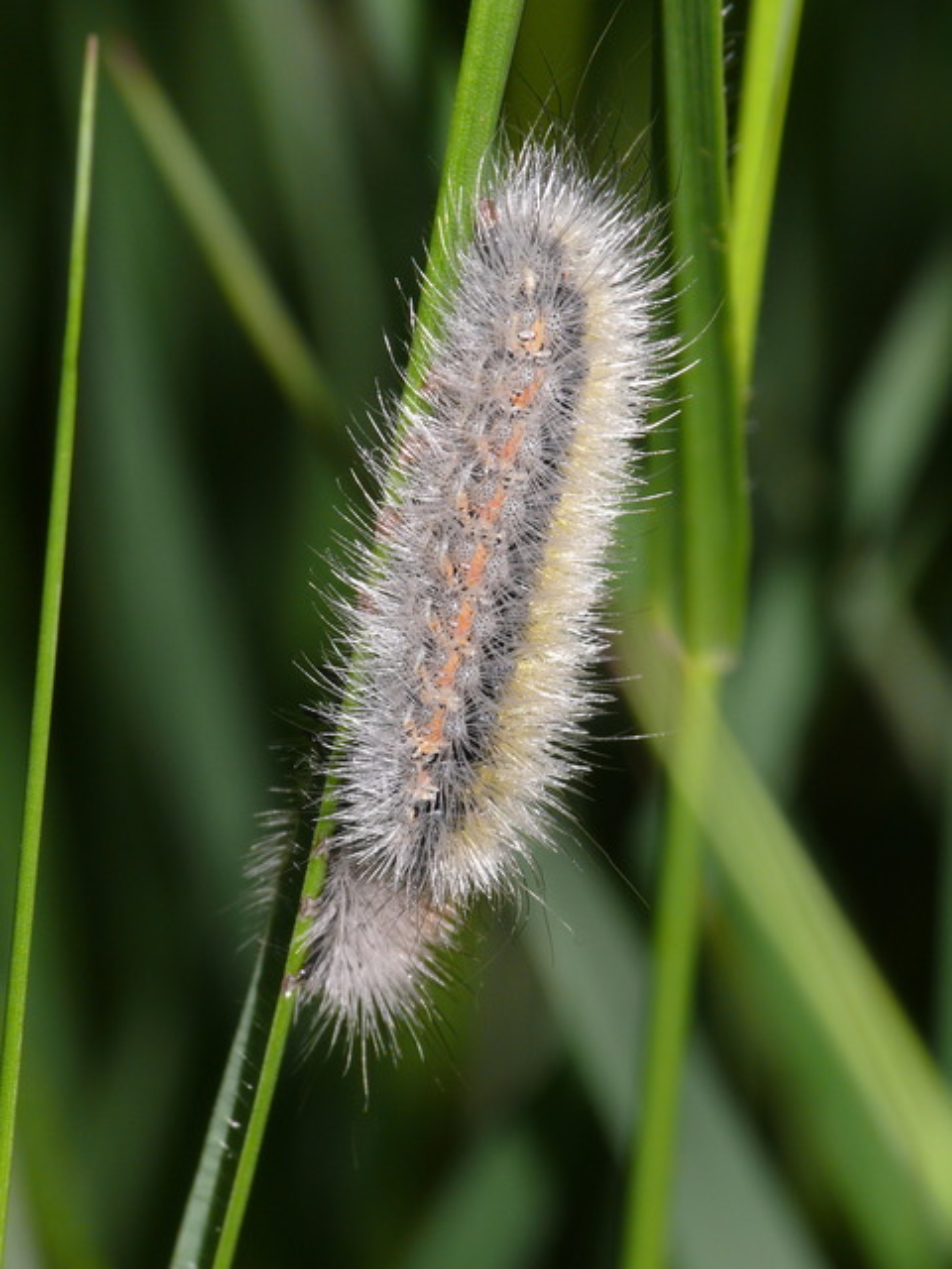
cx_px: 476
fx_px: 7590
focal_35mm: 207
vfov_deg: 9.6
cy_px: 634
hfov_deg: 7.2
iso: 100
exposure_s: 1/1300
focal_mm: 43.7
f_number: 11
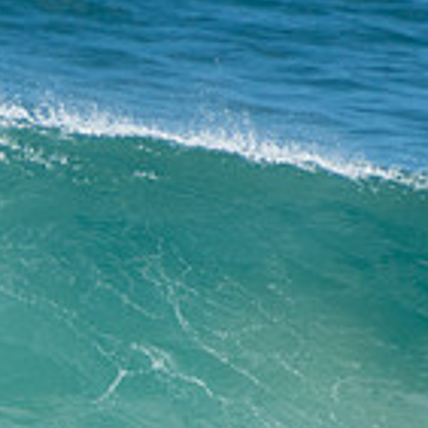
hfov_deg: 0.8
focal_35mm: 2094
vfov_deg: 0.8
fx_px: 29292
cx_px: -18
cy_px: 475
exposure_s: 1/1250
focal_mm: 400
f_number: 5.6
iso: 220
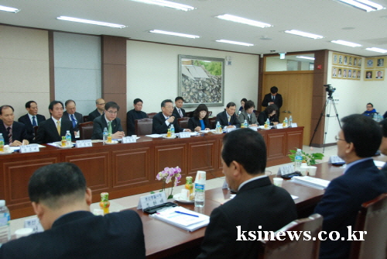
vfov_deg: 40.0
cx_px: 194
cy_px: 130
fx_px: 355
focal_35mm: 33
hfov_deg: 57.2
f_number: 5
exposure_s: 1/100
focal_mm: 22
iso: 800
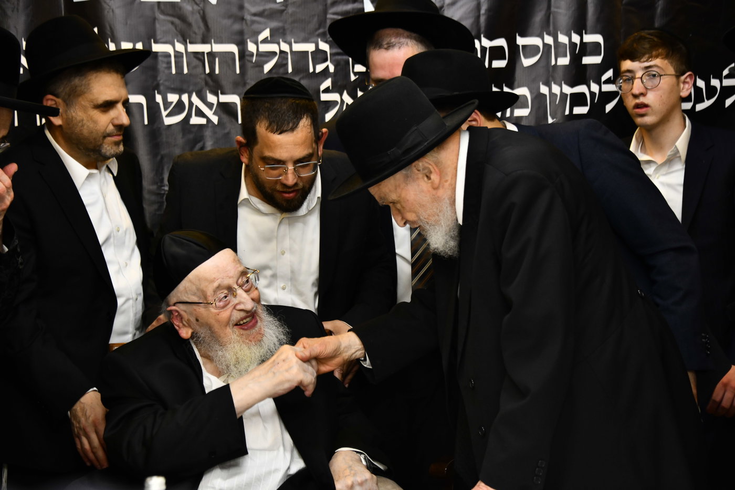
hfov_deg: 23.9
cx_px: 368
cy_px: 245
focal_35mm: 85
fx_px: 1735
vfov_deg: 16.1
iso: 1000
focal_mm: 85
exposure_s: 1/125
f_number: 5.6
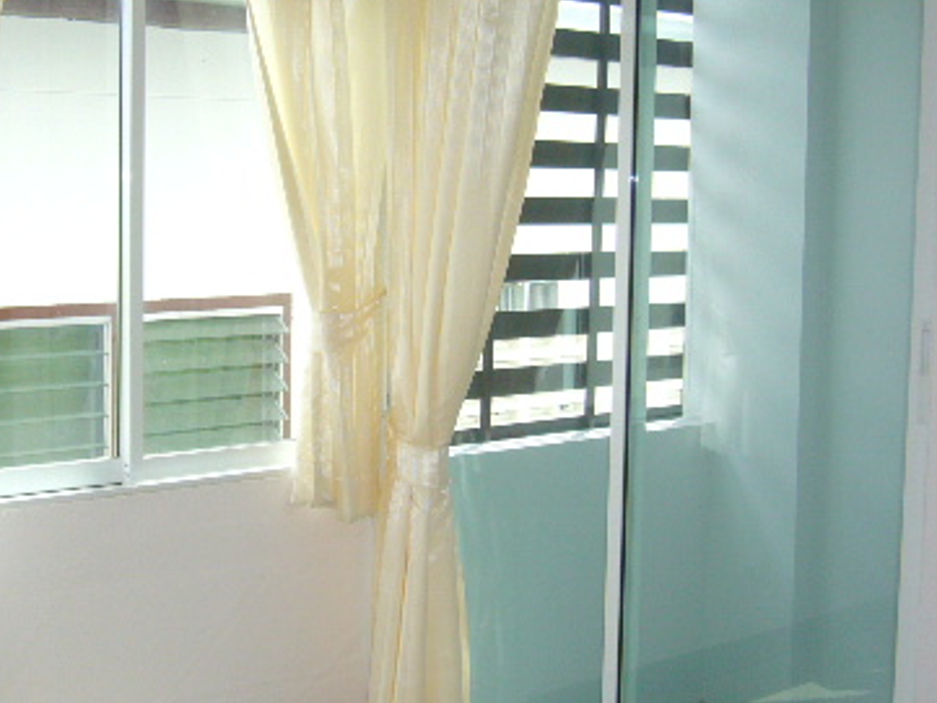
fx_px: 1679
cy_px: 335
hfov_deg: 31.0
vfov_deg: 23.7
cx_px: 324
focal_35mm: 62
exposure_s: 1/320
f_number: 2.8
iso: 100
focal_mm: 5.8
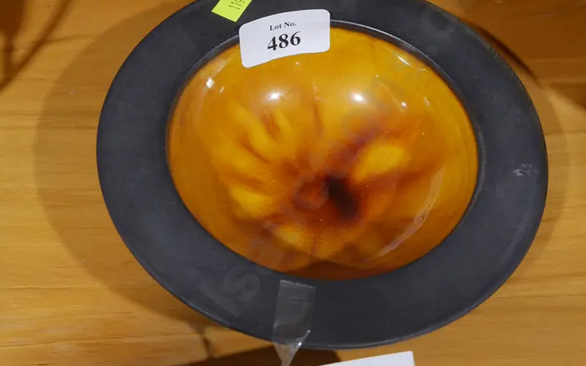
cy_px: 218
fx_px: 1006
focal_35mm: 63
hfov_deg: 32.5
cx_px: 290
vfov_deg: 20.6
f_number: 4.7
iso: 800
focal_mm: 22
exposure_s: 1/60
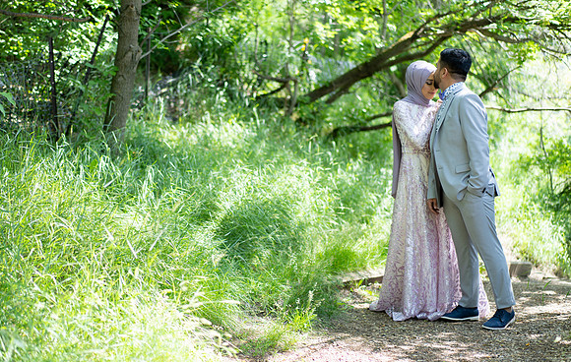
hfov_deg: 34.5
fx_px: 919
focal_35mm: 59
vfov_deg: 22.3
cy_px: 201
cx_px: 270
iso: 100
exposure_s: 1/500
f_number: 1.8
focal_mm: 55
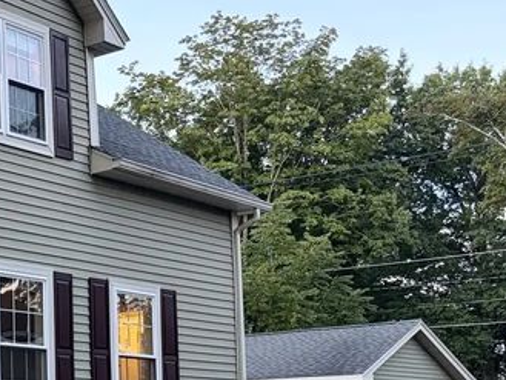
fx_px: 1184
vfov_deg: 18.0
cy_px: 318
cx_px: -189
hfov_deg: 21.3
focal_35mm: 81
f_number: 1.6
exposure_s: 1/60
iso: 125
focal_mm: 5.96
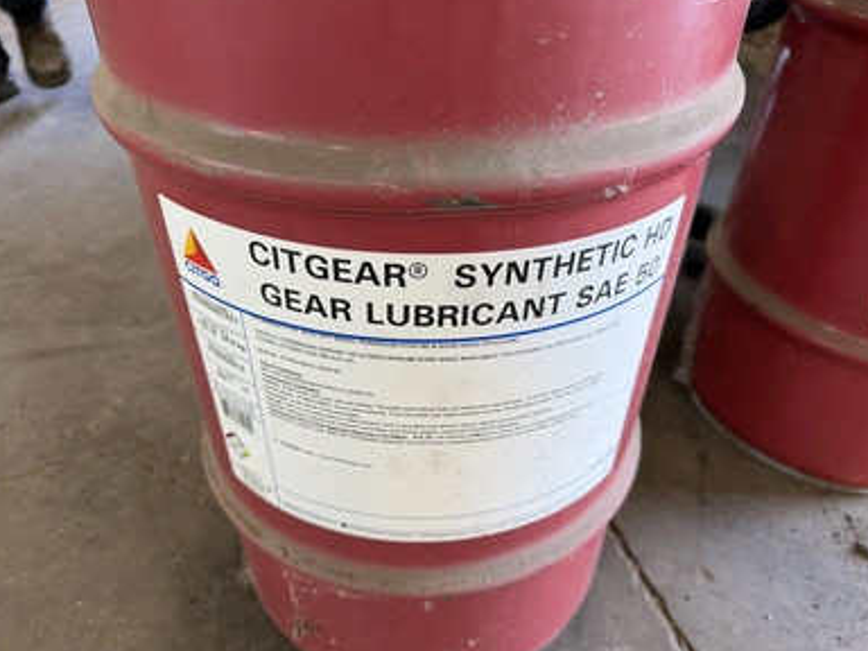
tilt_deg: -35.4
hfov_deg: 69.4
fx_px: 627
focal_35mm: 25
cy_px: 326
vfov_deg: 54.9
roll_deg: -0.1
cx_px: 443
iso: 200
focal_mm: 6.76
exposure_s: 1/120
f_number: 1.78
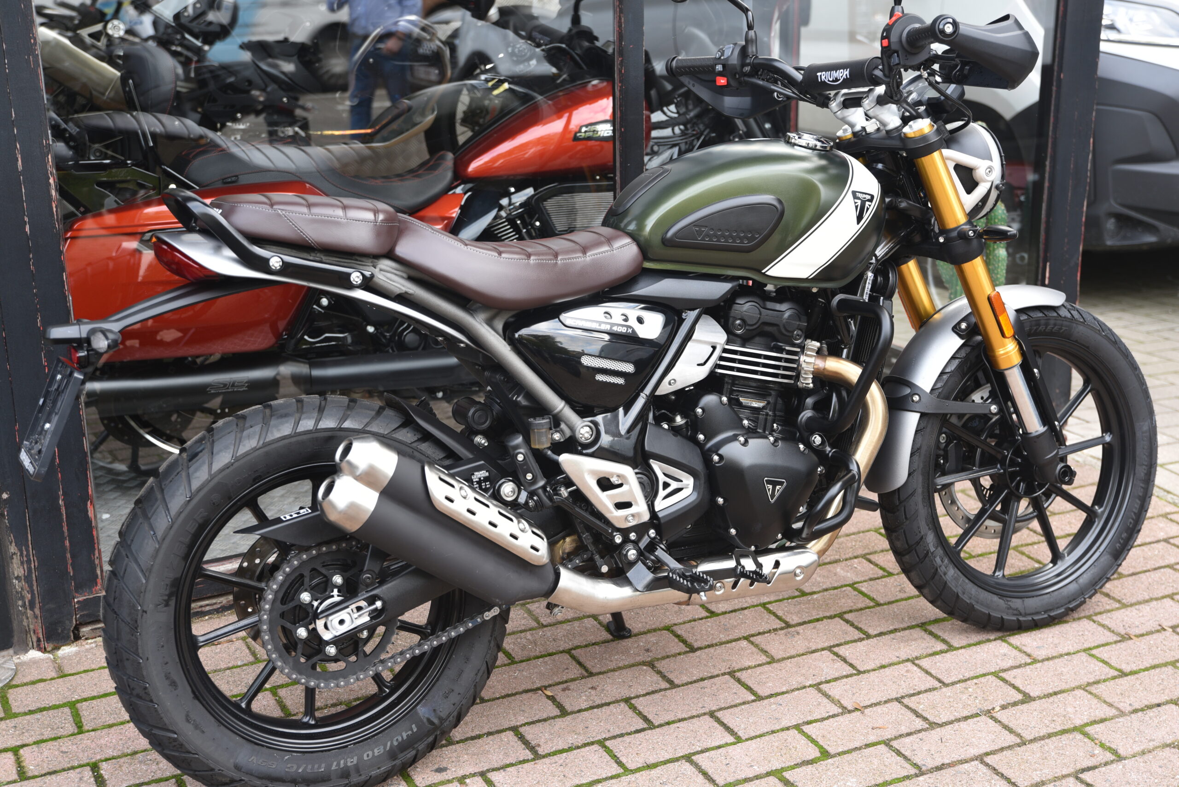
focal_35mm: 48
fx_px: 1573
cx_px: 590
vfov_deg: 28.1
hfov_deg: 41.1
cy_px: 394
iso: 200
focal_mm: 48
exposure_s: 1/60
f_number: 4
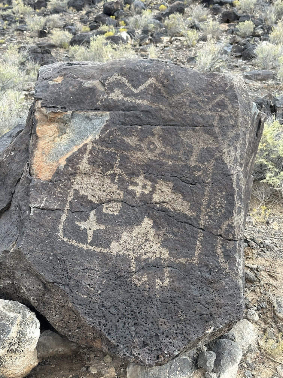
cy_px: 189
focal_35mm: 48
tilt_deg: -6.4
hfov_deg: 30.3
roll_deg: -1.8
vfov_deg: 39.7
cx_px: 142
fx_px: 523
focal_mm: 6.86
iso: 64
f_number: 1.78
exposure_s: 1/642
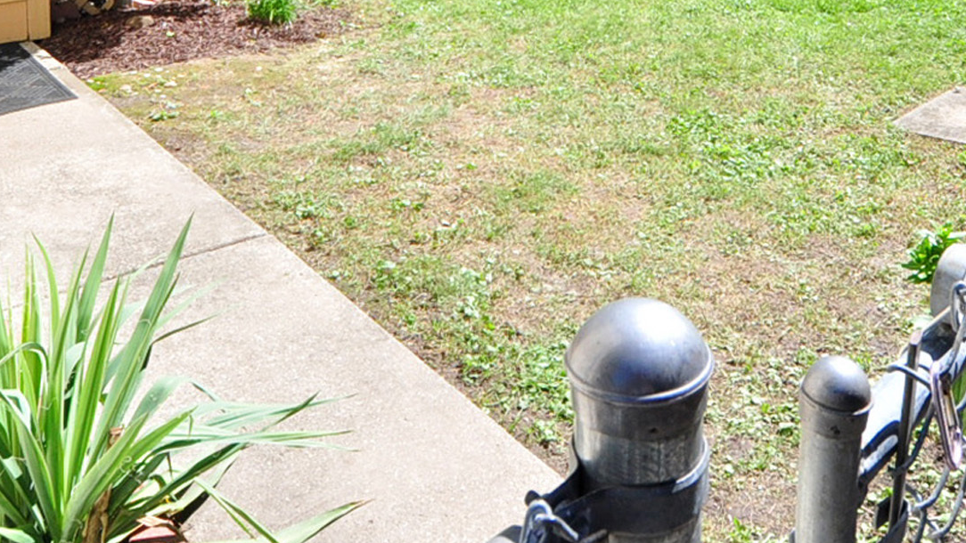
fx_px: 1076
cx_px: 561
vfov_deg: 24.2
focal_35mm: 42
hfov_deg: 48.2
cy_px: -191
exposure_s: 1/400
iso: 400
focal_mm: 10
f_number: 8
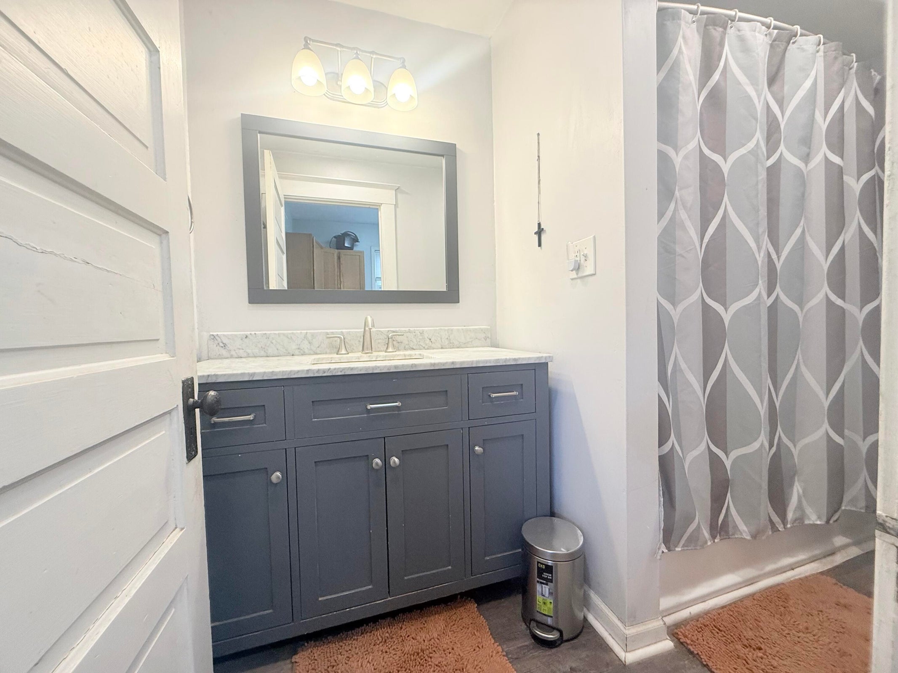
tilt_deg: -1.6
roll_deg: +1.2
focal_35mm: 14
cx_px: 449
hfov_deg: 102.1
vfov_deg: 85.7
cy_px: 336
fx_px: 363
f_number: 2.2
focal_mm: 2.22
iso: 200
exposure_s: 1/120
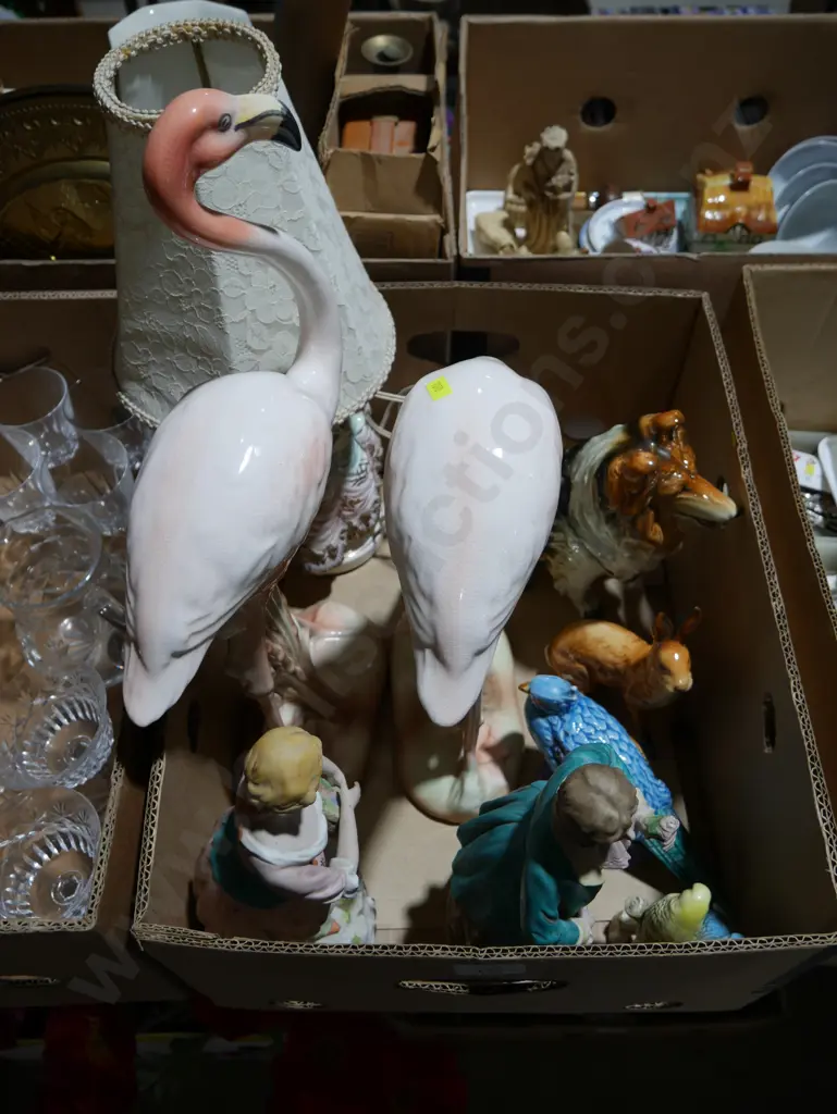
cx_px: 418
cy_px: 557
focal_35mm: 28
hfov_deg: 49.8
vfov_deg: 63.4
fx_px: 902
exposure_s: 1/100
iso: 200
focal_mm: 14
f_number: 4
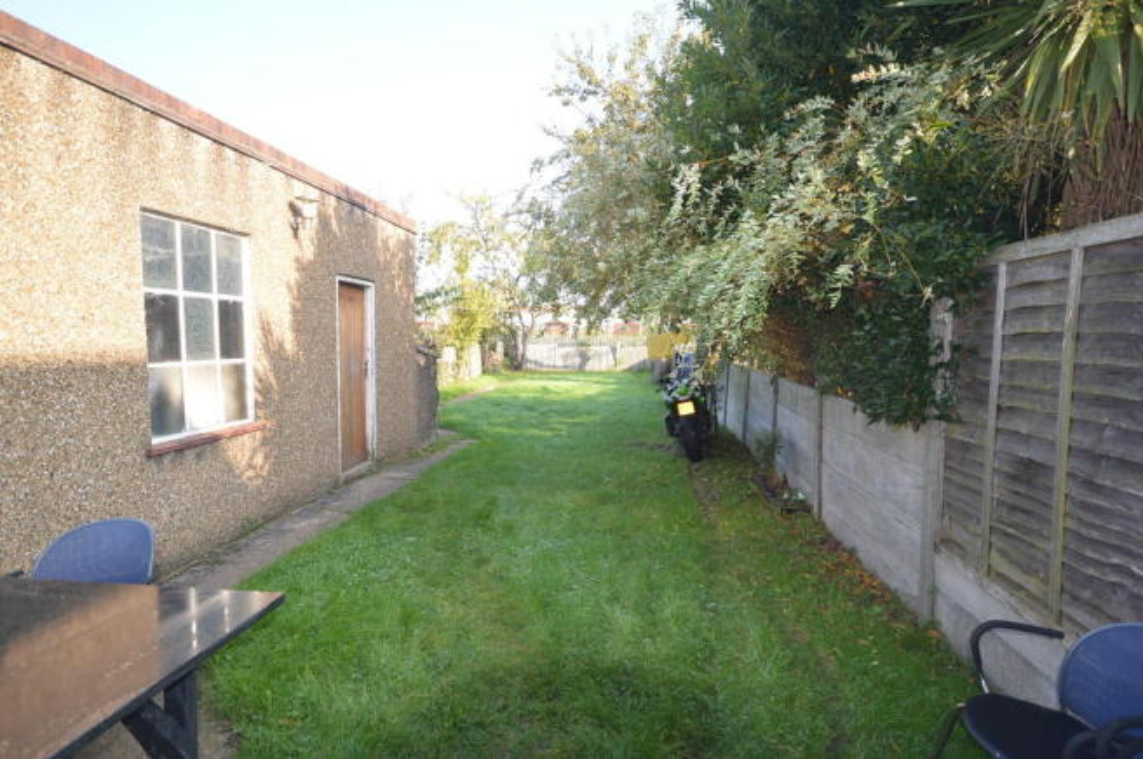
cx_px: 572
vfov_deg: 67.3
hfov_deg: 90.1
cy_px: 380
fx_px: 571
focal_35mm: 18
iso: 160
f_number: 4.5
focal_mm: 12
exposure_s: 1/125
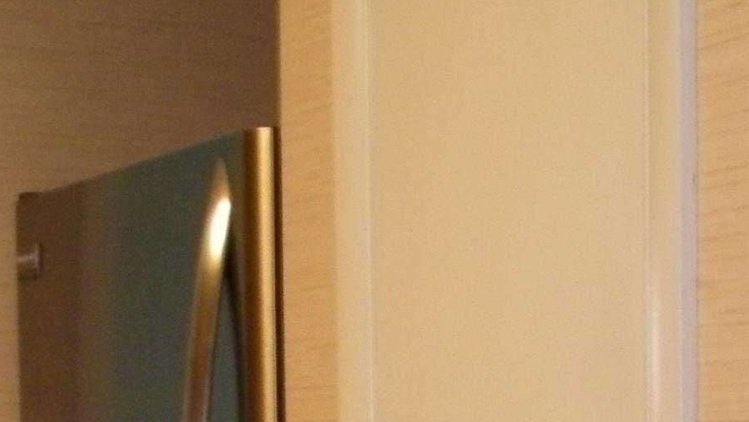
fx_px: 2006
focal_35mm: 101
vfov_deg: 10.8
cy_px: 885
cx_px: 555
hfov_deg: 21.0
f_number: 3.5
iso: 200
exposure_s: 1/30
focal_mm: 5
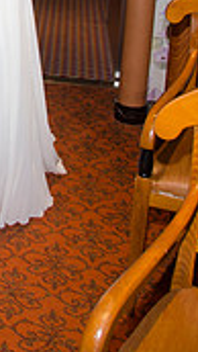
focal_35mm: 74
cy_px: -86
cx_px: -92
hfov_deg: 15.2
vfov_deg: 25.3
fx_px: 689
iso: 400
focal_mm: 18
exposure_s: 1/60
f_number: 5.6
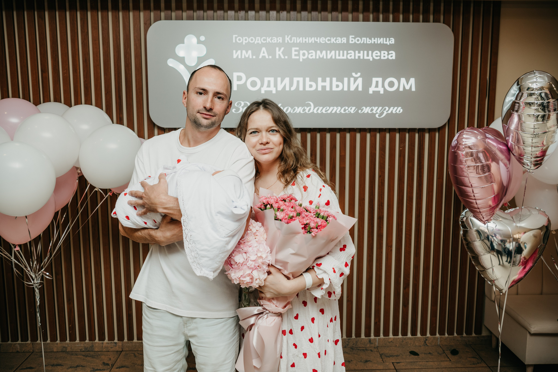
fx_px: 499
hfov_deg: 58.5
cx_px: 280
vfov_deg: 40.9
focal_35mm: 32
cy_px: 185
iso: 160
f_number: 4
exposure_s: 1/160
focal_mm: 31
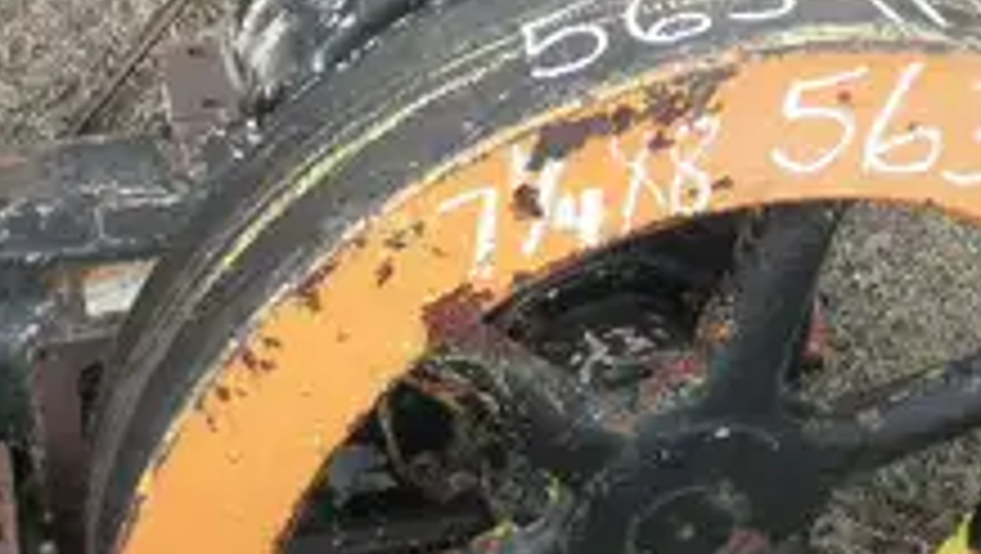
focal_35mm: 70
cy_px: 351
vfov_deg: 17.2
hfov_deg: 30.1
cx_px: 441
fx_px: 1822
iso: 64
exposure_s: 1/250
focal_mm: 6.1
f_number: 3.2
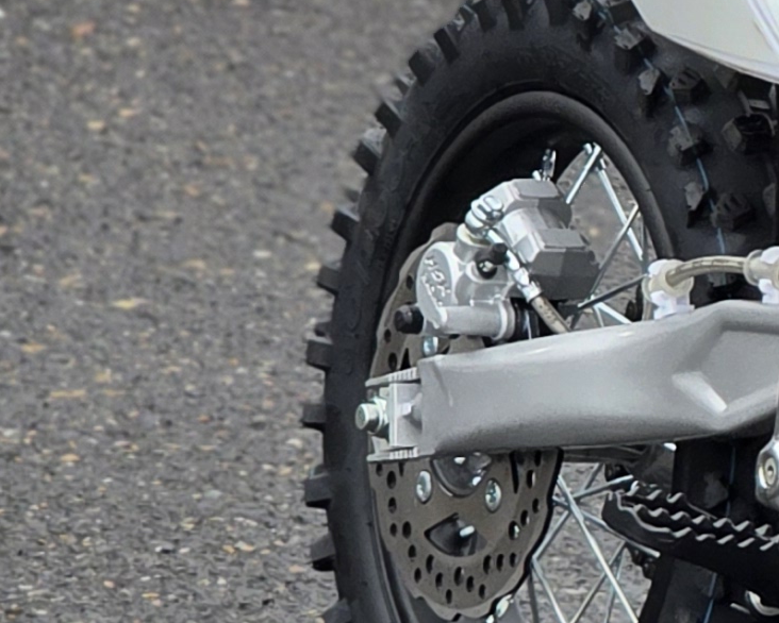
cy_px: 433
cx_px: 1462
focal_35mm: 368
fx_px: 8487
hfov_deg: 5.2
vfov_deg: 4.2
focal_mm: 7.9
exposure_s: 1/224
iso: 50
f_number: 2.4
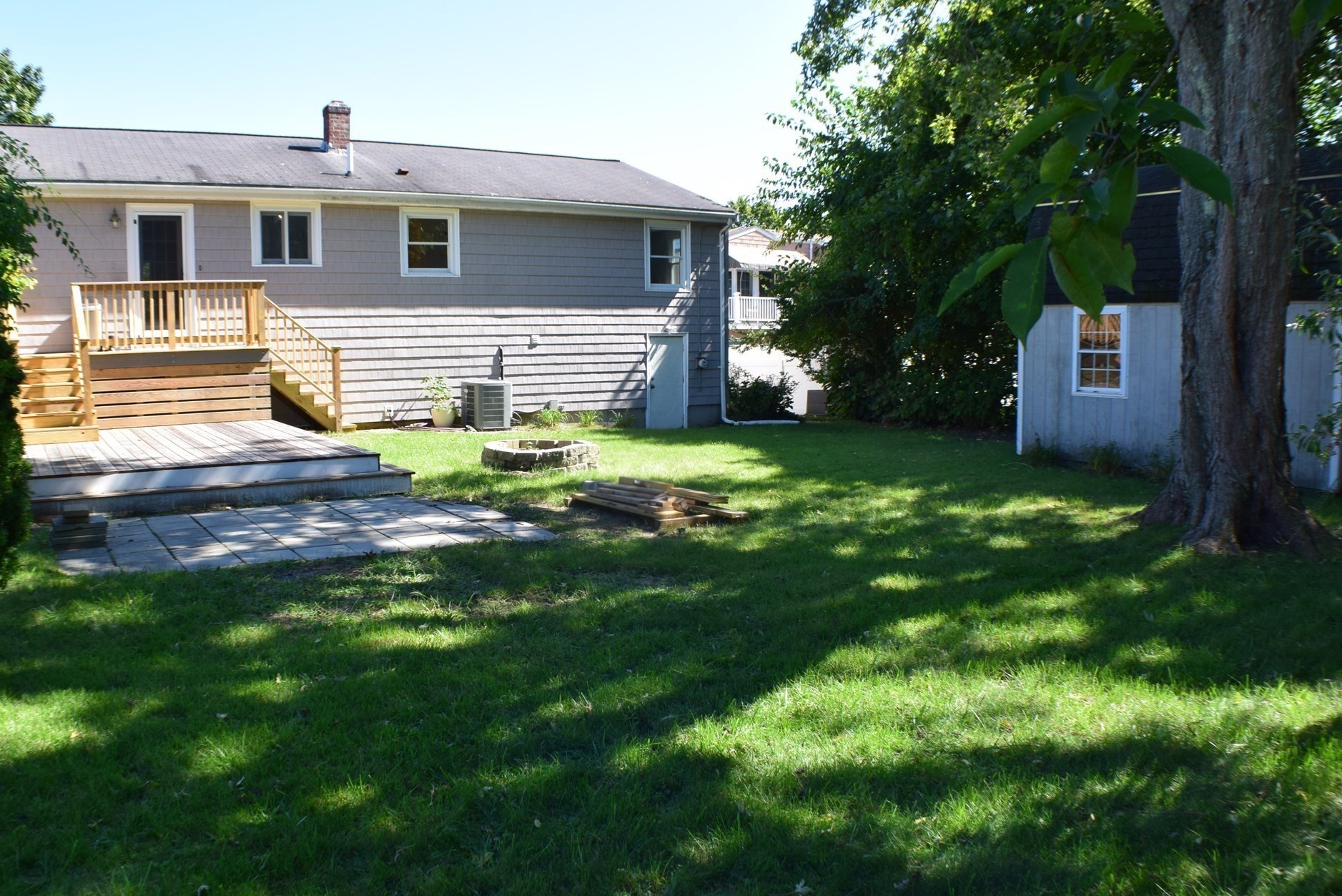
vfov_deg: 36.9
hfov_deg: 53.1
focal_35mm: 36
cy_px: 469
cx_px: 646
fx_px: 1342
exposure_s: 1/200
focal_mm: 22
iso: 400
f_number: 10
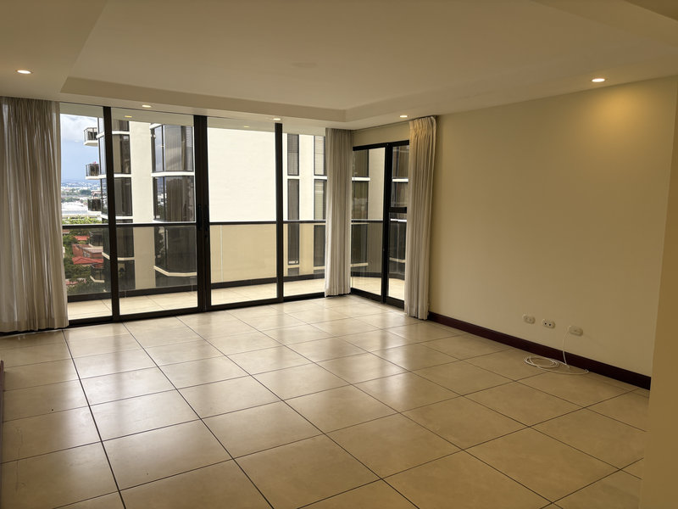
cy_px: 254
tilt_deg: -7.6
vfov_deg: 53.1
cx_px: 339
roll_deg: +0.3
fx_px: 509
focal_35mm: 26
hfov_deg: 67.3
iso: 40
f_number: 1.6
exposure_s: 1/126
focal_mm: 5.96
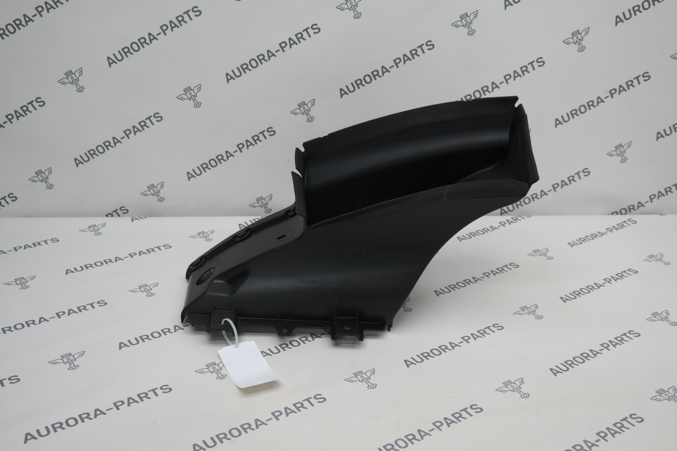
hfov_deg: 47.4
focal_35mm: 41
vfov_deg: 32.6
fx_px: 771
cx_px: 338
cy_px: 226
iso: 200
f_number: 4
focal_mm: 27
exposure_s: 1/80
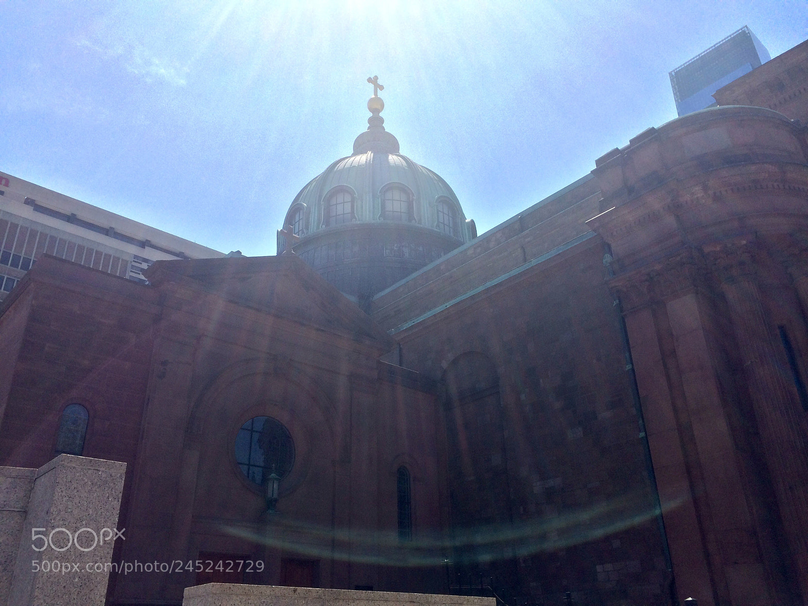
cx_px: 404
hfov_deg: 61.7
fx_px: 677
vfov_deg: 48.2
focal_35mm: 29
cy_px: 303
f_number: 2.2
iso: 32
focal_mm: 4.15
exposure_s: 1/1709
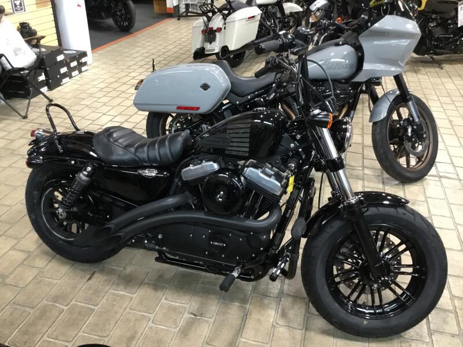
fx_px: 415
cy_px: 174
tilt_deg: -28.4
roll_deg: -1.6
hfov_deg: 58.4
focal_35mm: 31
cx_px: 232
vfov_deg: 45.4
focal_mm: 3.3
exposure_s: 1/20
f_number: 2.4
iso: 200
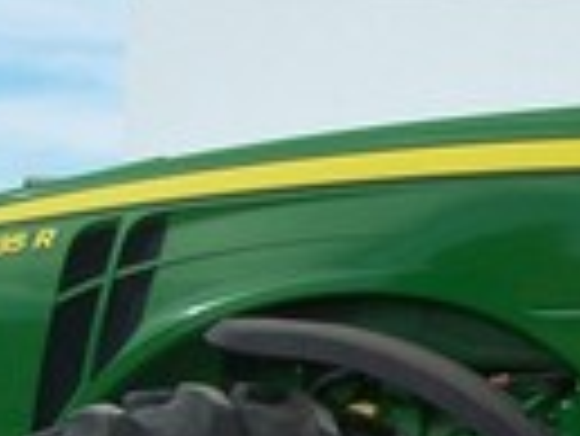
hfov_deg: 11.4
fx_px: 2683
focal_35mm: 160
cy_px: 391
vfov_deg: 9.3
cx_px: 1088
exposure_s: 1/500
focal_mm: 6.3
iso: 80
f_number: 5.6
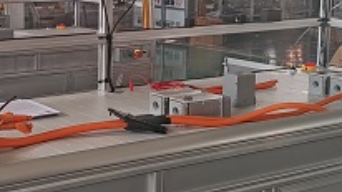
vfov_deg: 13.9
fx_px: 789
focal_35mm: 87
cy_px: 74
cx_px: 78
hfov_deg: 24.1
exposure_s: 1/100
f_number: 1.9
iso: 160
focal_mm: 6.12
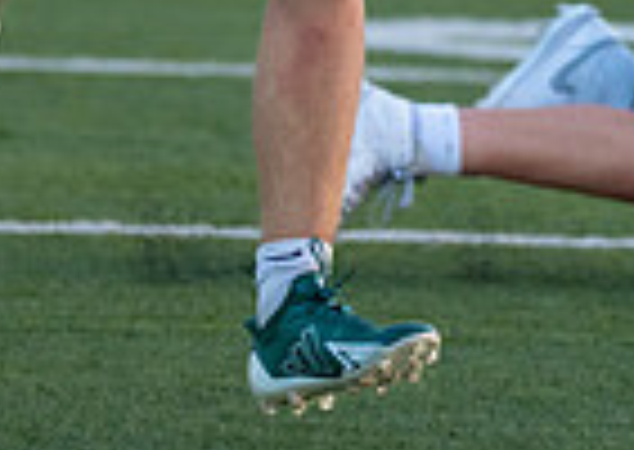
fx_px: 20927
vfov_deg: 1.2
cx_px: 522
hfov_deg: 1.7
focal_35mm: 1165
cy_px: -641
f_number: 2.8
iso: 800
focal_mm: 200
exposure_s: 1/2000
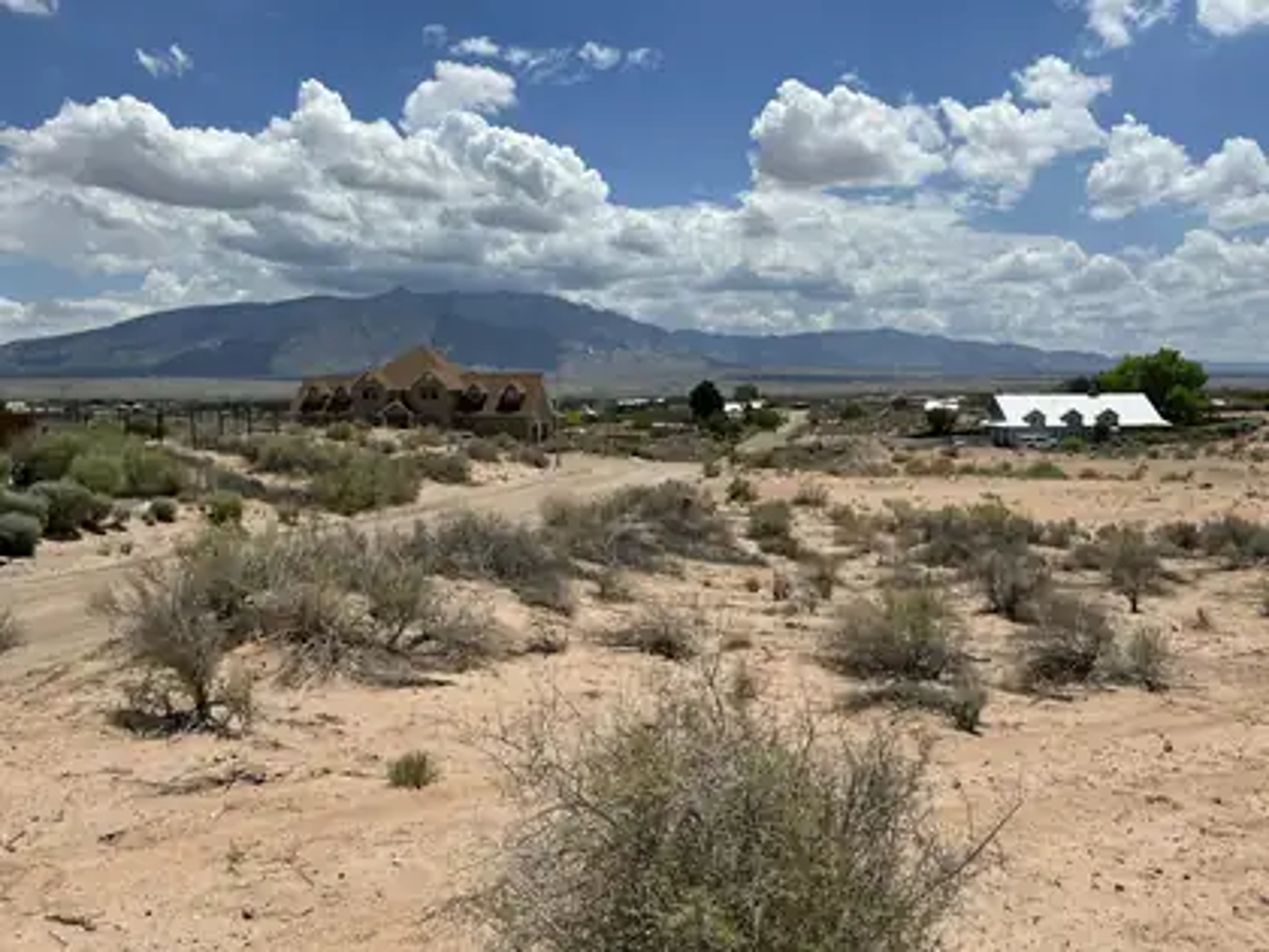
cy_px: 476
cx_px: 634
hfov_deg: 67.3
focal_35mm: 26
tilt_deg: -6.5
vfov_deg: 53.1
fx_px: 953
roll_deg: +0.6
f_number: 1.6
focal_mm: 5.1
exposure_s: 1/7353
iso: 50
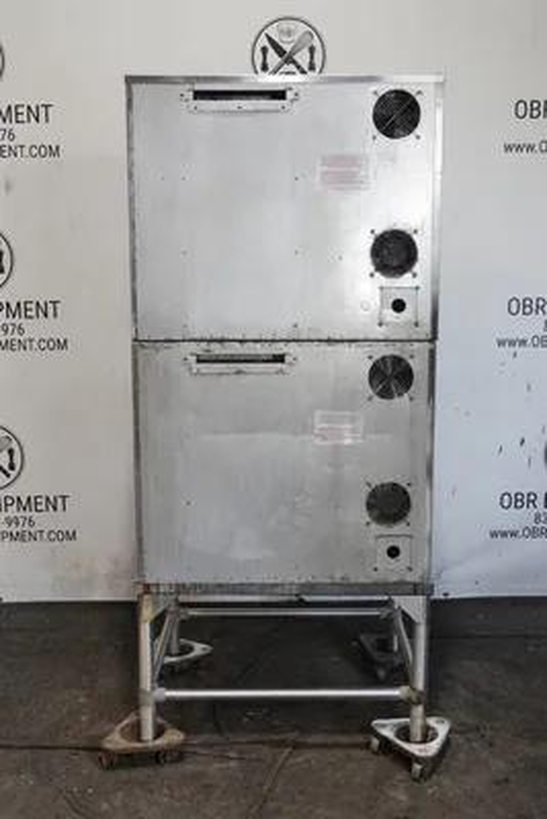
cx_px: 274
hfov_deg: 32.7
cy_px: 410
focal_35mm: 41
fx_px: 934
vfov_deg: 47.4
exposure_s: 1/50
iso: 640
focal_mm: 15.28
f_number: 4
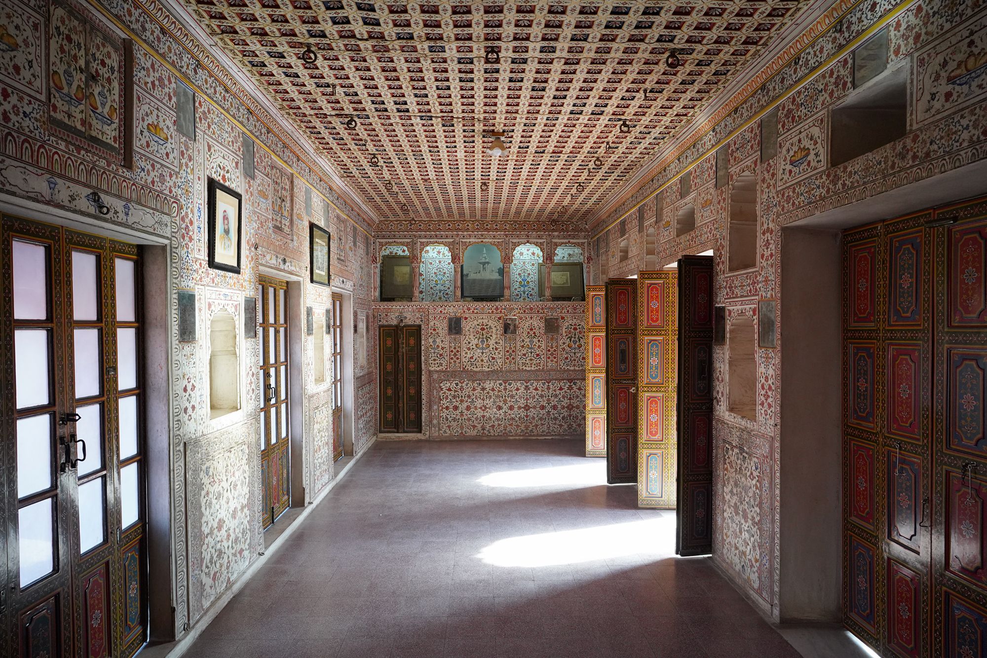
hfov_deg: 73.7
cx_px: 494
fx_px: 658
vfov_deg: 53.1
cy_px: 329
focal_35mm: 24
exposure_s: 1/80
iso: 3200
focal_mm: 24
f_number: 7.1
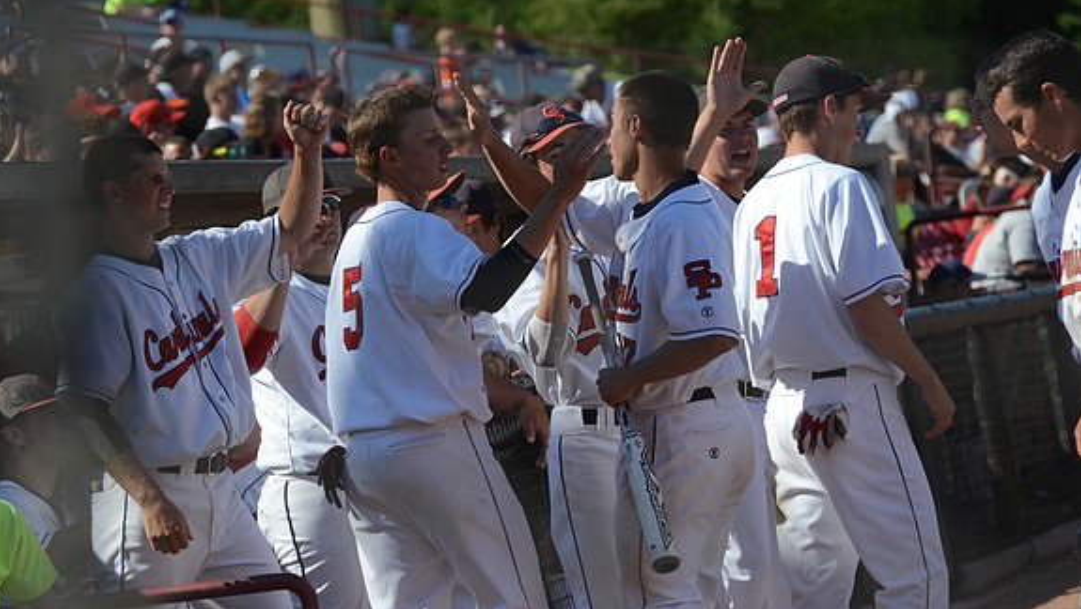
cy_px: 325
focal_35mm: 198
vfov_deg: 6.2
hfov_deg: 10.9
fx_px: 5664
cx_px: 540
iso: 1000
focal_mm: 125
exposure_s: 1/8000
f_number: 4.8
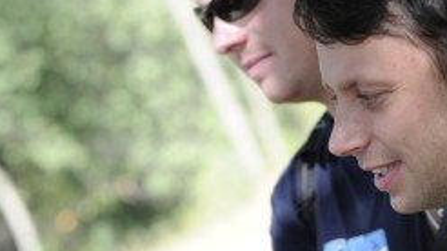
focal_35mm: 402
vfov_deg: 3.0
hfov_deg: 5.4
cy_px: 427
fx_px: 4762
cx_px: 392
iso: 200
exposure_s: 1/80
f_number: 7.1
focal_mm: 135
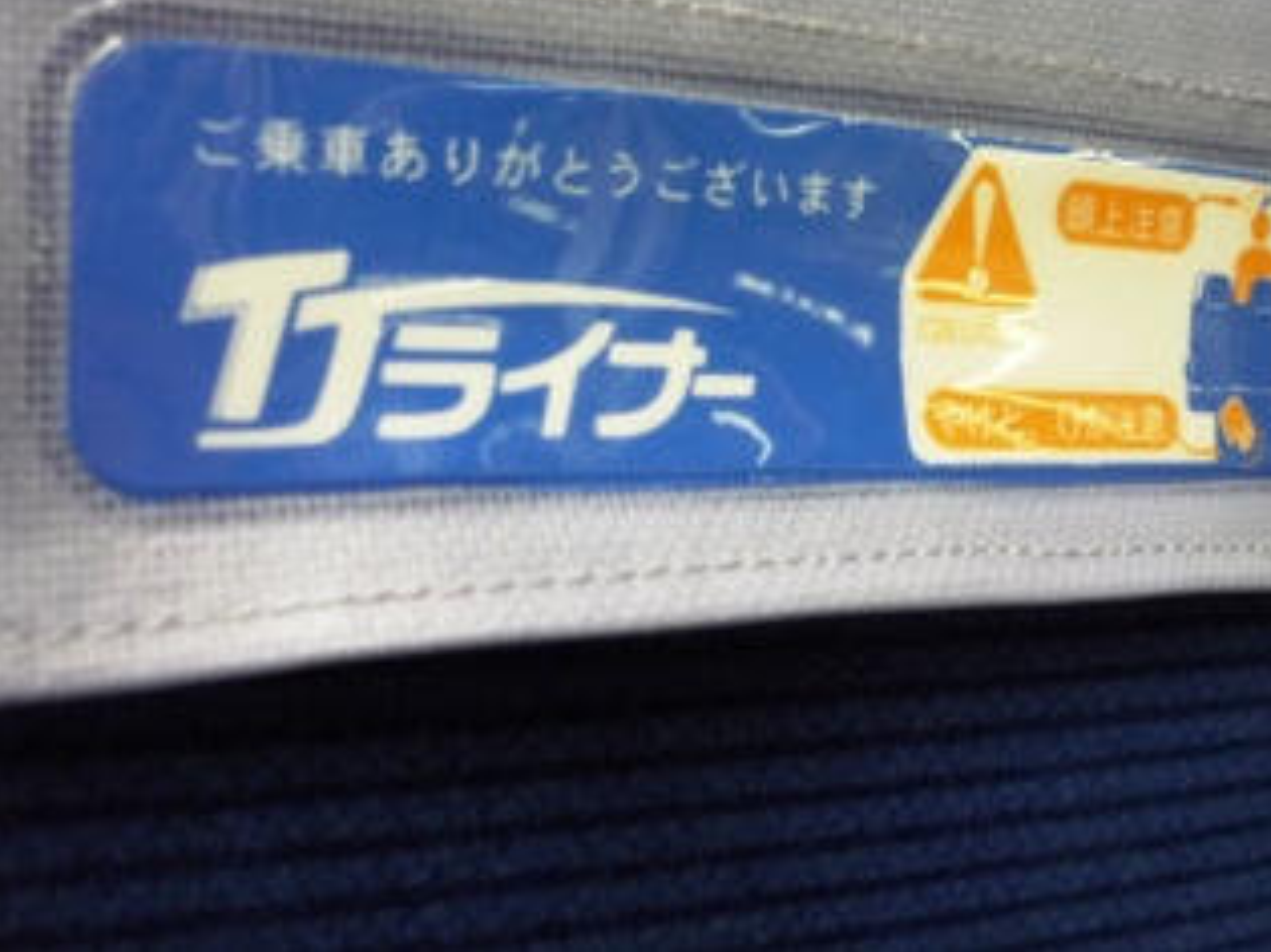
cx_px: 722
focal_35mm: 43
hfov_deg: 43.8
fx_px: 1578
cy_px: 337
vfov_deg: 33.4
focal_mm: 5.5
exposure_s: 1/30
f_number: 2.8
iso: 400
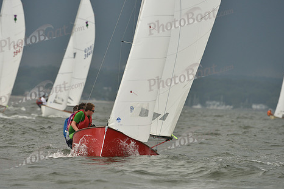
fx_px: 3930
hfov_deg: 4.1
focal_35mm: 498
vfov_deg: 2.8
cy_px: 116
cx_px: 116
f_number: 7.1
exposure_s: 1/800
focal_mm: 400
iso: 320
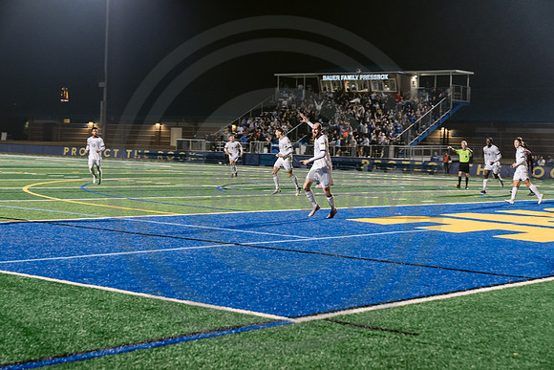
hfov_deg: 28.8
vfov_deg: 19.5
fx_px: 1077
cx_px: 277
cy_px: 185
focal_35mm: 70
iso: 2500
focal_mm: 70
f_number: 4.5
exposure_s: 1/200
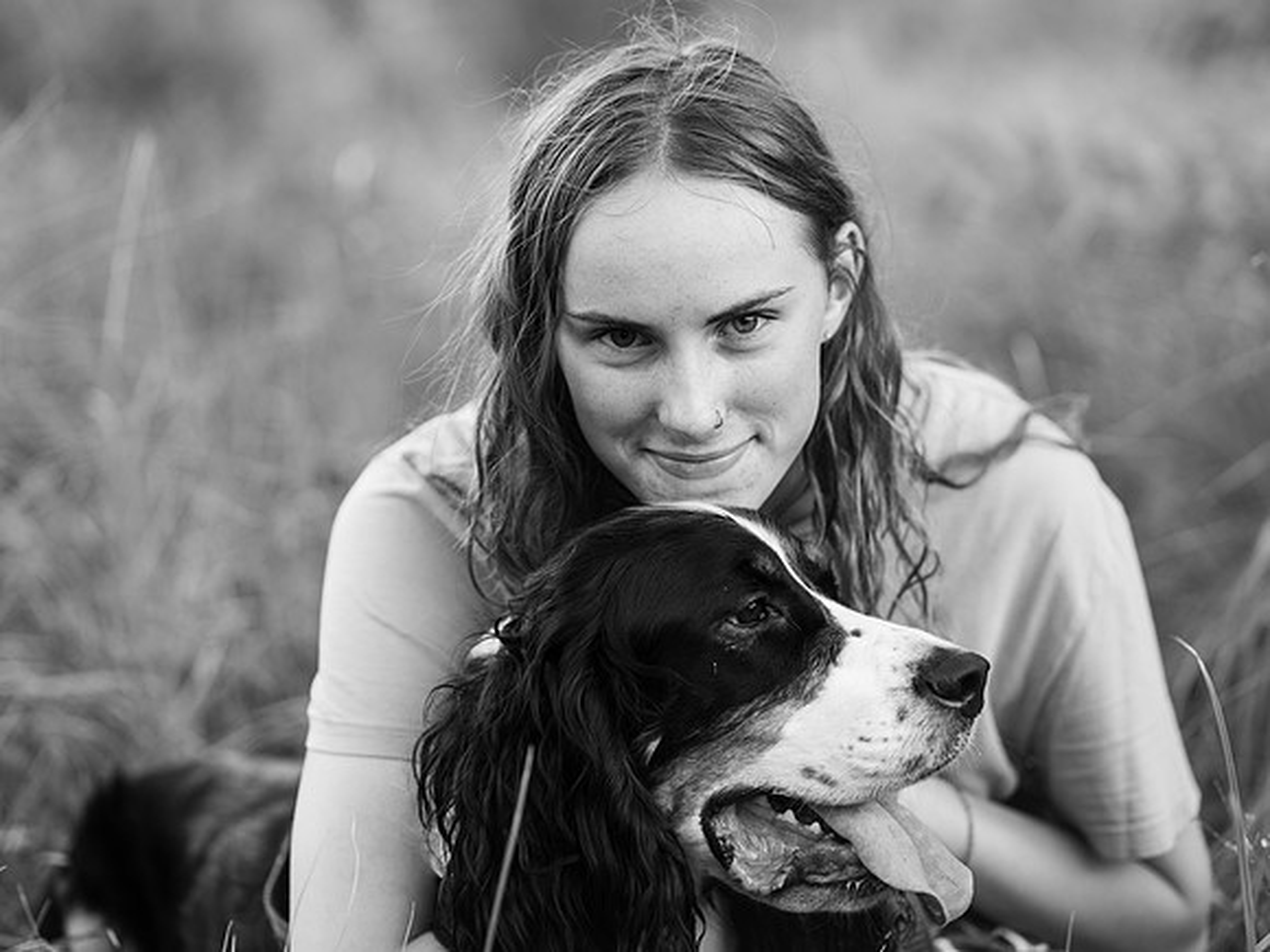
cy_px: 476
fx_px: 3375
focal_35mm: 92
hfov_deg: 21.3
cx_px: 635
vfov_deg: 16.1
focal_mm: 85
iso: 400
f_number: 2.5
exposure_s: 1/320
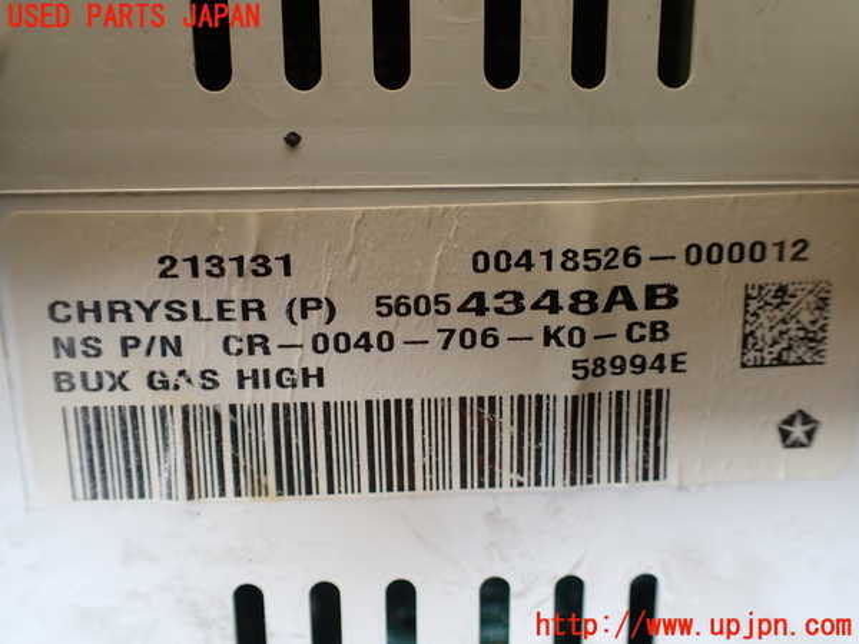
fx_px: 744
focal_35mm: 30
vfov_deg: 46.8
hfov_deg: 60.0
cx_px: 430
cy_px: 322
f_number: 2.3
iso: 200
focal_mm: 5.4
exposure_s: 1/125
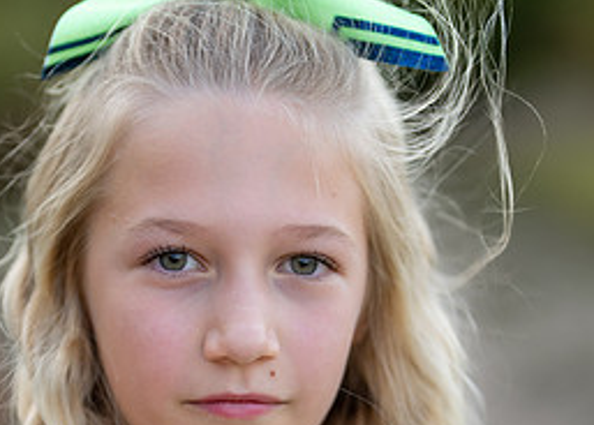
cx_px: 276
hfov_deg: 15.1
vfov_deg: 10.7
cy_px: 403
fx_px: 2245
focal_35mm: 133
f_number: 1.2
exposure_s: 1/1000
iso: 100
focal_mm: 50
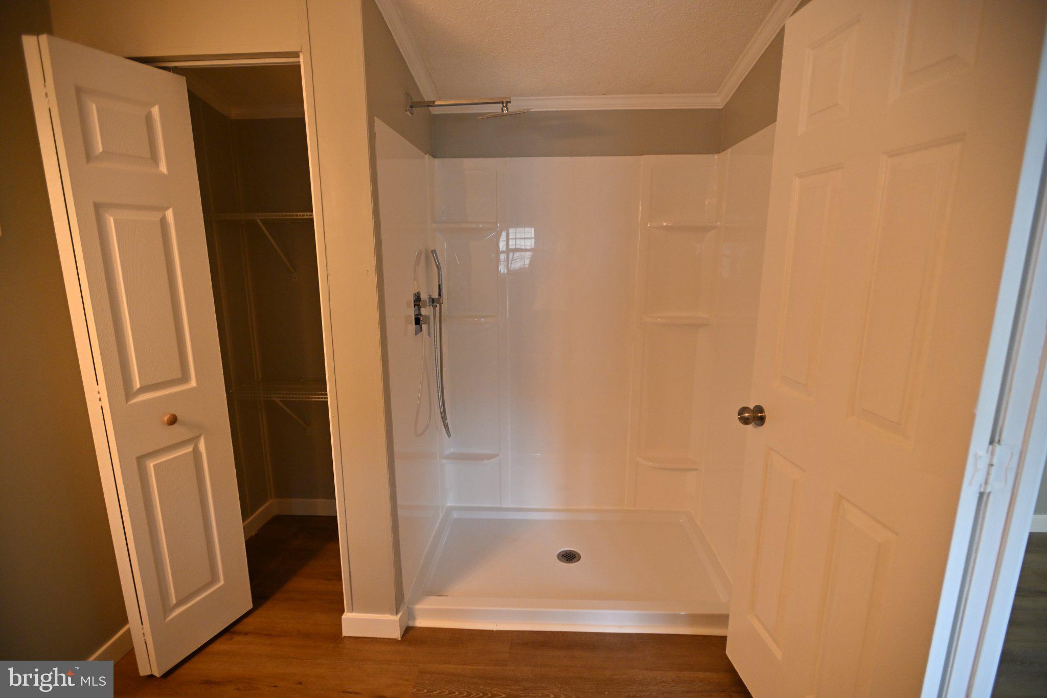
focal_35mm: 17
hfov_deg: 93.3
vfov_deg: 70.4
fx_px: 494
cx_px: 524
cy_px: 349
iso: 900
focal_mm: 17
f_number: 2.8
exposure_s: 1/160
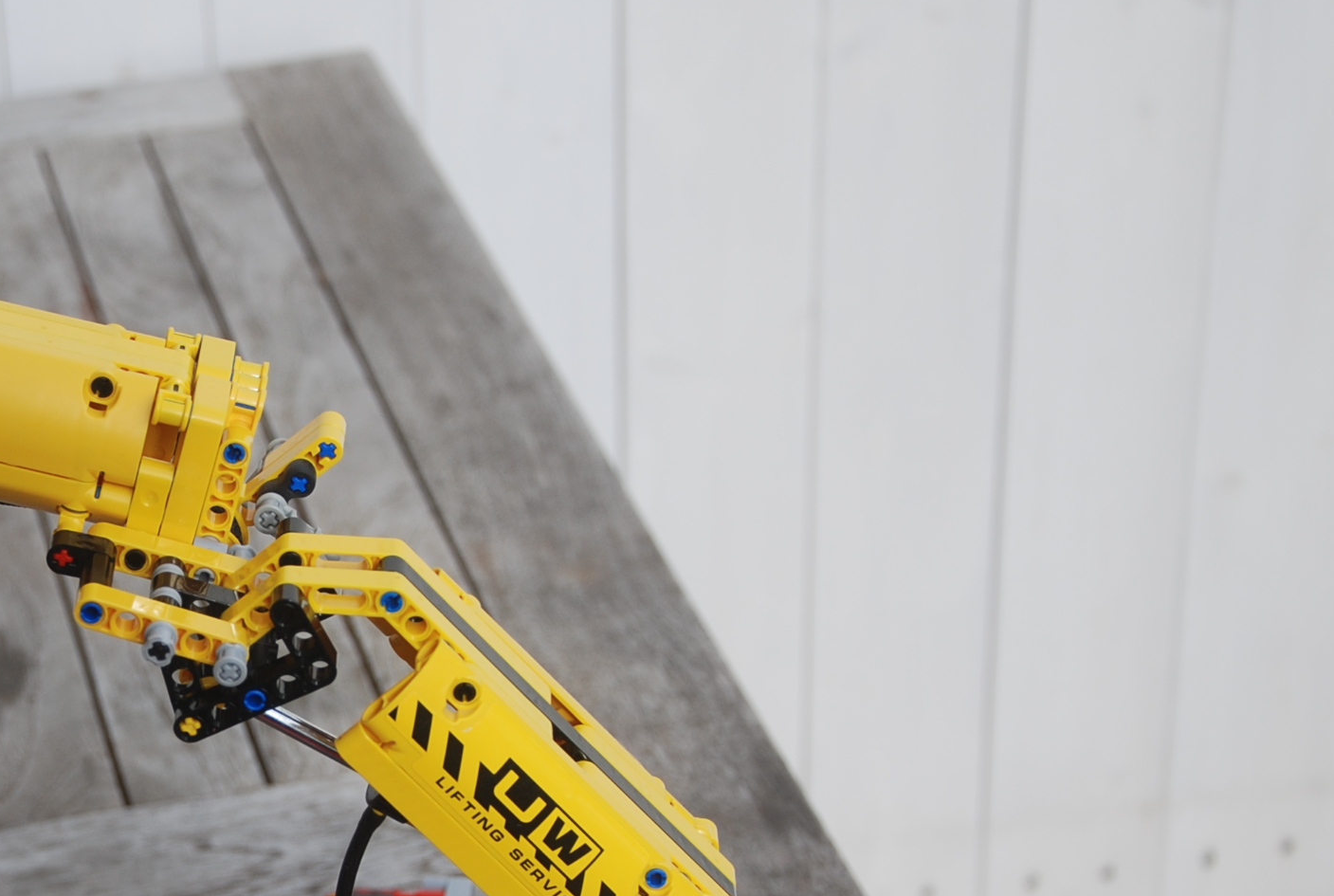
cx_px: 109
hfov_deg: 18.5
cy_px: 764
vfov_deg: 12.7
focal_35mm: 108
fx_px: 4012
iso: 100
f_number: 4.5
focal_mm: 35
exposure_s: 1/400
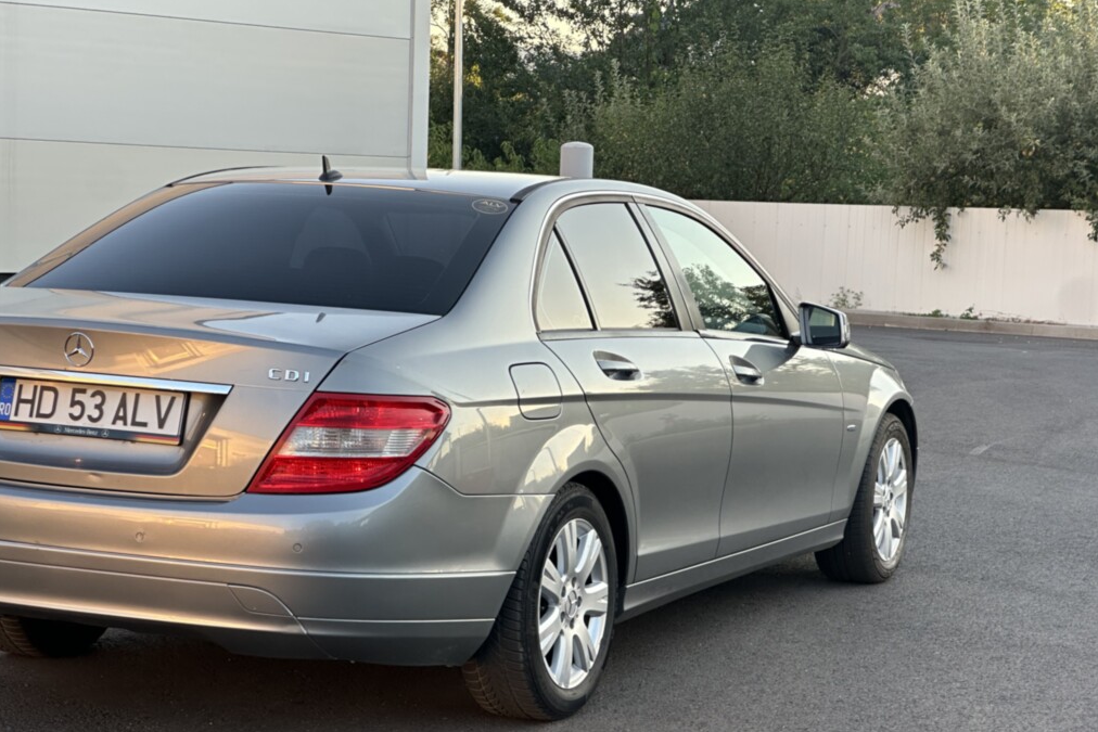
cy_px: 413
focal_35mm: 81
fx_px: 2471
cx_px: 552
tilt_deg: -3.9
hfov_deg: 25.1
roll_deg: -1.8
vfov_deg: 16.9
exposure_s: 1/99
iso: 50
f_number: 2.8
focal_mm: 9
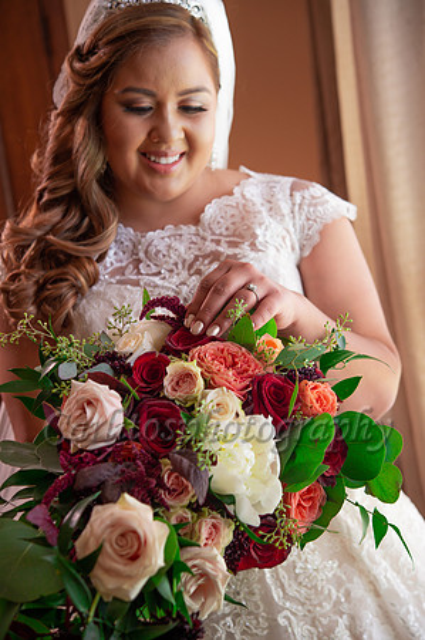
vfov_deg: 33.4
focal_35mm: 60
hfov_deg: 22.6
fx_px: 1065
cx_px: 212
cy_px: 320
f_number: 5.6
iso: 400
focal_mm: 60
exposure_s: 1/60
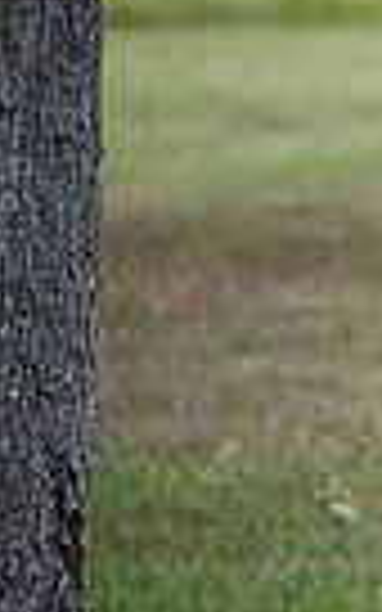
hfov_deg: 3.7
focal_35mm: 347
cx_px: 1294
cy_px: 299
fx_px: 5780
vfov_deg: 6.1
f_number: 3.2
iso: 400
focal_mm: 80
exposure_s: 1/640
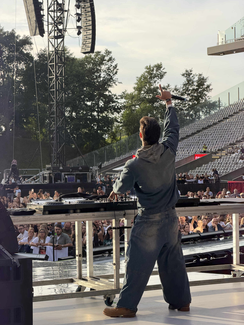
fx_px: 940
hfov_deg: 14.8
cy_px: 162
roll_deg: +1.5
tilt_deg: -0.6
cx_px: 122
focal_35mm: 100
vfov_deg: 19.6
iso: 50
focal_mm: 16.89
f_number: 2.8
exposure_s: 1/298
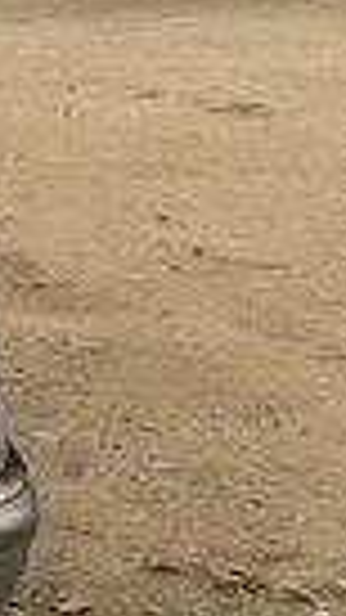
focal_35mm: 114
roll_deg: -1.2
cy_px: 513
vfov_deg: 18.6
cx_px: -440
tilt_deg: -19.6
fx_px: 1861
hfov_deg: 9.6
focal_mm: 4.15
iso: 32
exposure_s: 1/554
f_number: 2.2
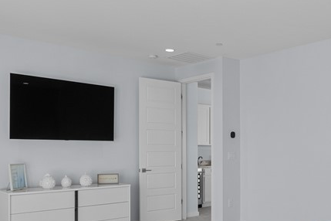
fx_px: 349
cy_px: 153
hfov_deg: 49.8
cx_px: 221
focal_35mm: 38
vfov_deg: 34.6
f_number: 8
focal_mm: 10
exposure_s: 1/25
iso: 400
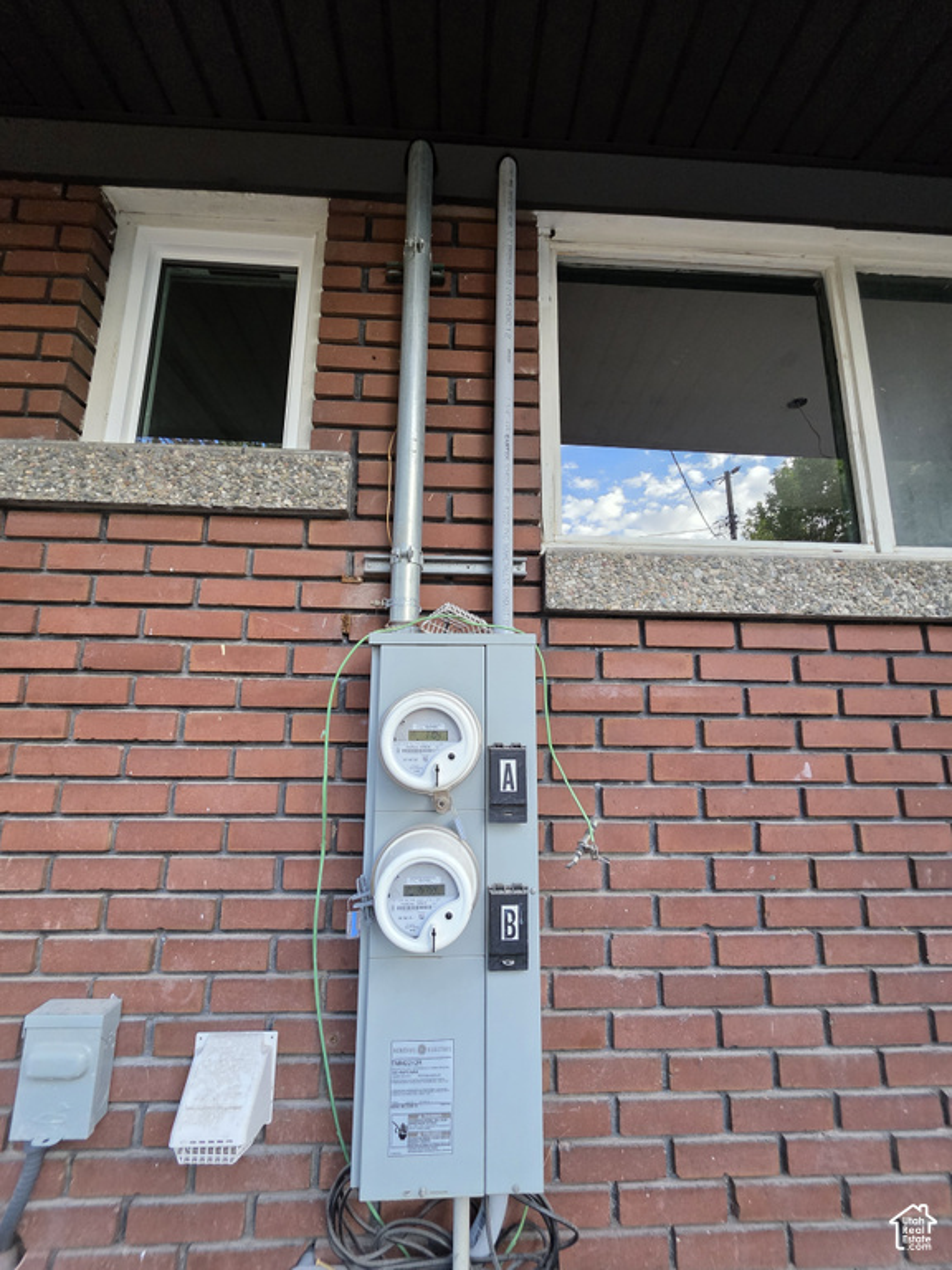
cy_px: 635
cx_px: 476
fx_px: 477
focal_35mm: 13
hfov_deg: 89.9
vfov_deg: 106.2
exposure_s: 1/359
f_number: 1.9
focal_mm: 2.2
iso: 400
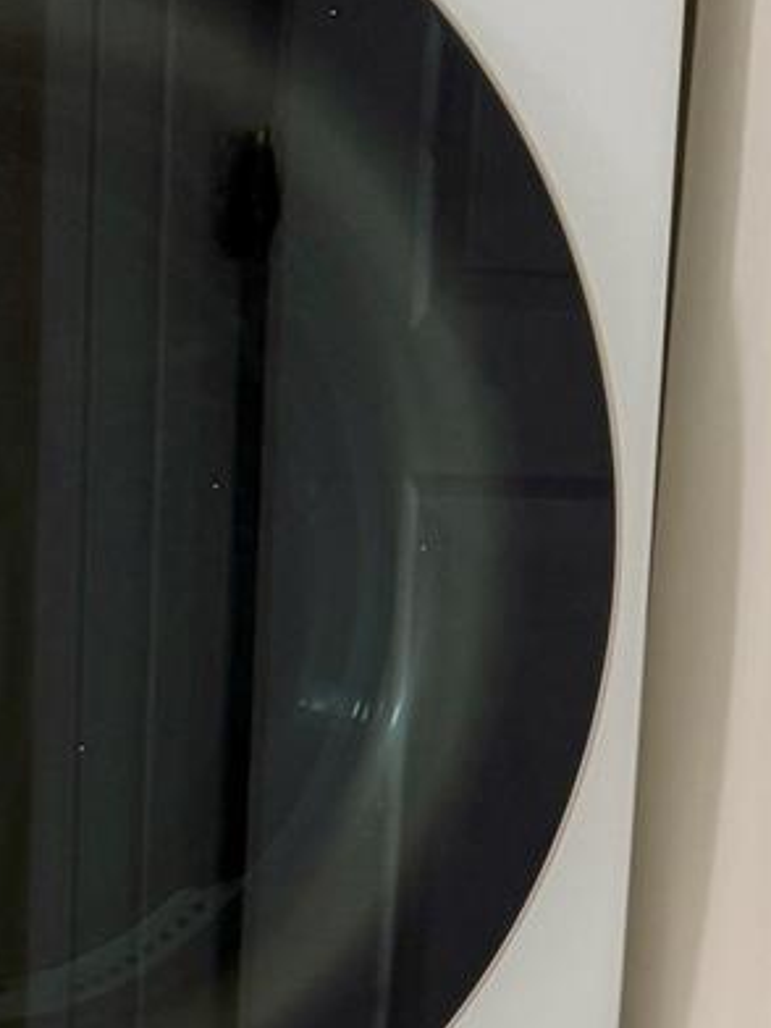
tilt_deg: -15.8
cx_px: -231
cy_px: 1621
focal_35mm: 94
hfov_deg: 15.0
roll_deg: +1.5
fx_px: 2792
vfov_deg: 18.2
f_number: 1.78
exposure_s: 1/60
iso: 160
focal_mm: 6.76
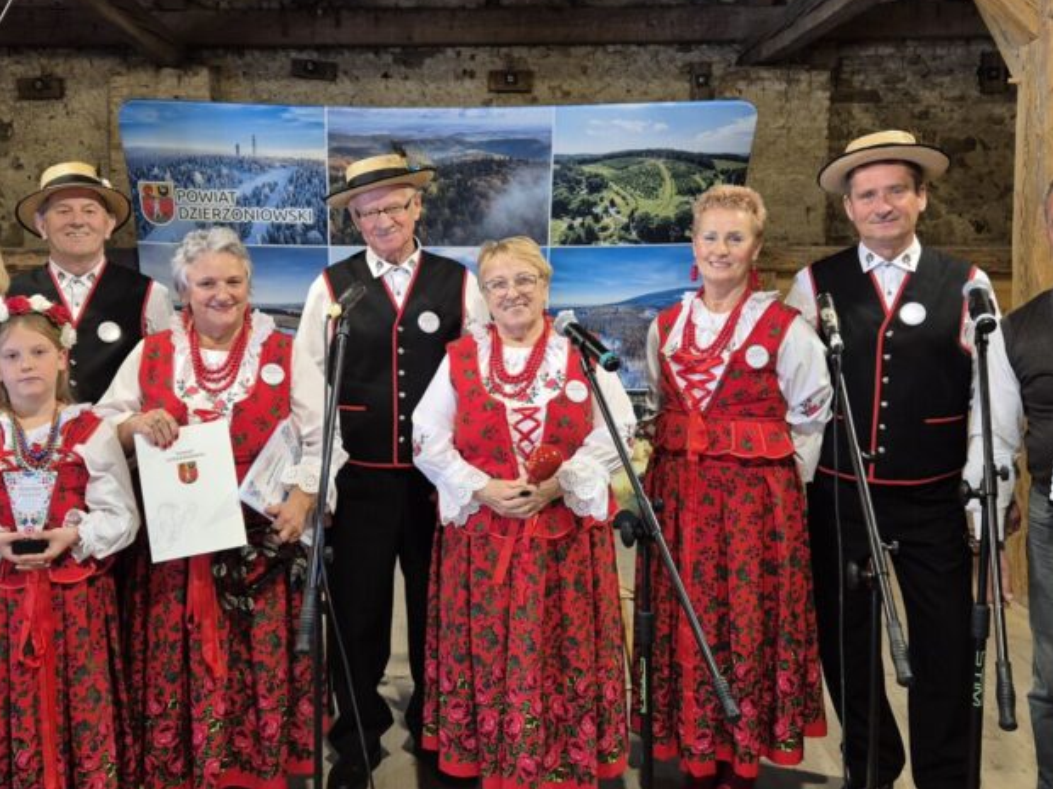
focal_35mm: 38
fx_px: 1156
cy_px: 356
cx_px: 431
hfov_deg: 48.7
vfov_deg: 37.7
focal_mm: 5.4
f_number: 1.8
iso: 250
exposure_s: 1/100
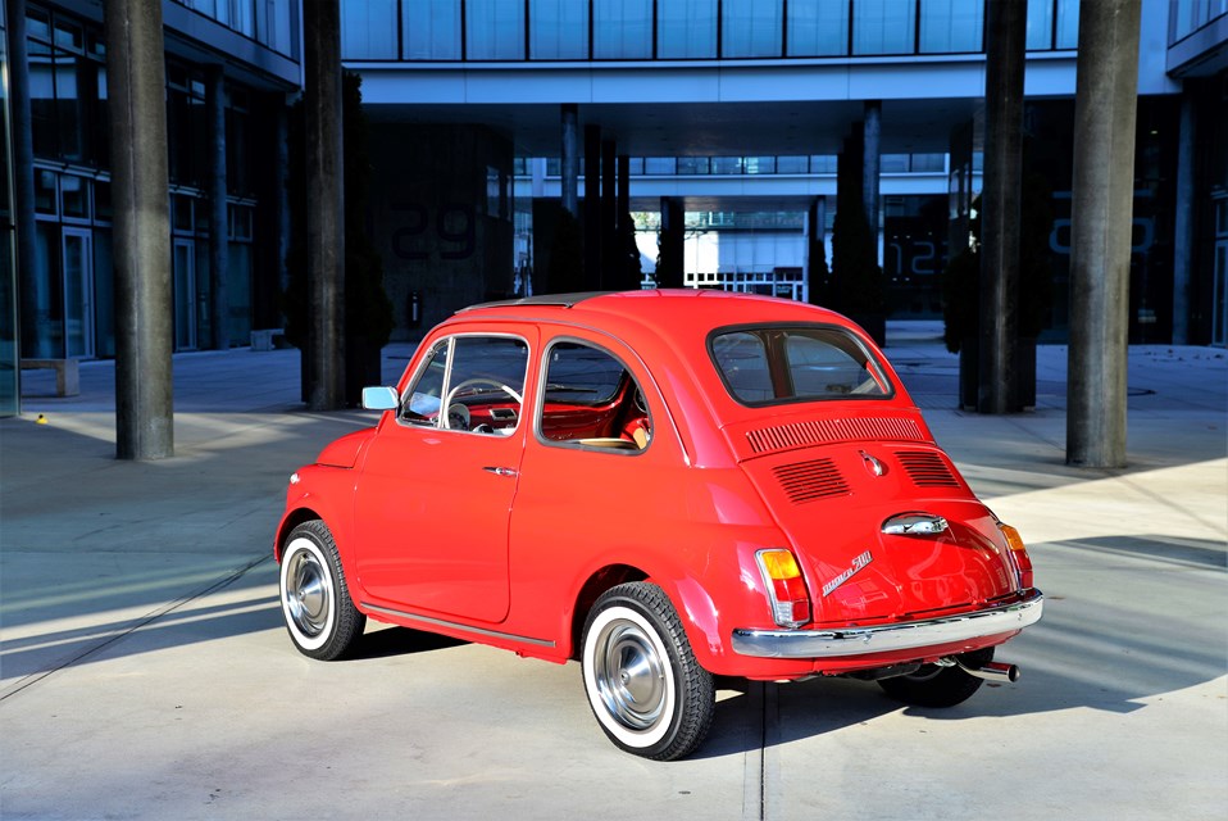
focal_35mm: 55
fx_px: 1877
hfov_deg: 36.2
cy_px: 410
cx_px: 614
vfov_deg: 24.7
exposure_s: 1/125
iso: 100
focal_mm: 55
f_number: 6.3
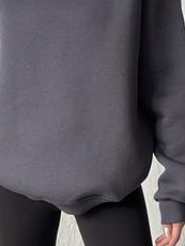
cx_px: 75
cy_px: 114
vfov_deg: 22.0
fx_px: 633
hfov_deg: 16.6
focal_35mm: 89
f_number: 1.78
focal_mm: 6.86
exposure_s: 1/63
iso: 125
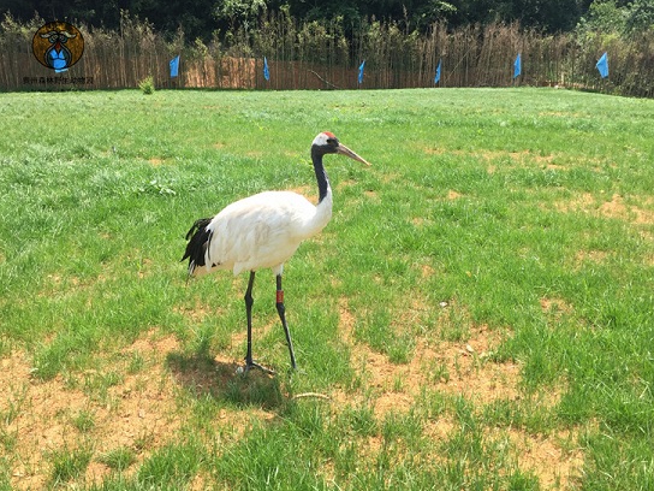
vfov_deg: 44.1
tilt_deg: -11.9
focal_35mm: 32
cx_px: 341
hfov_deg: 56.8
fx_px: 605
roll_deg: -1.6
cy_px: 266
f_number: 2.2
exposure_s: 1/1014
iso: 32
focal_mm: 4.15
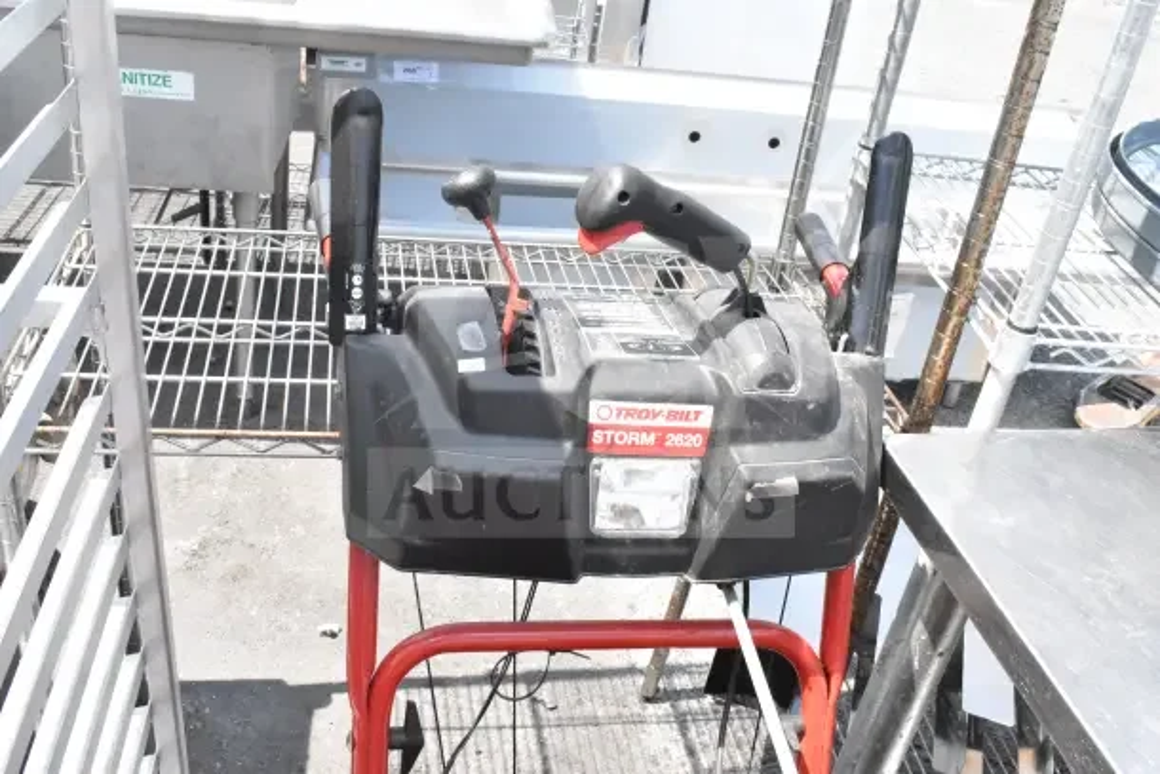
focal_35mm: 34
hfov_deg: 55.1
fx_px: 1112
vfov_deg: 38.4
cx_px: 580
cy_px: 387
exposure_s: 1/1000
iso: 6400
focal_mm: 23
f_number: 16
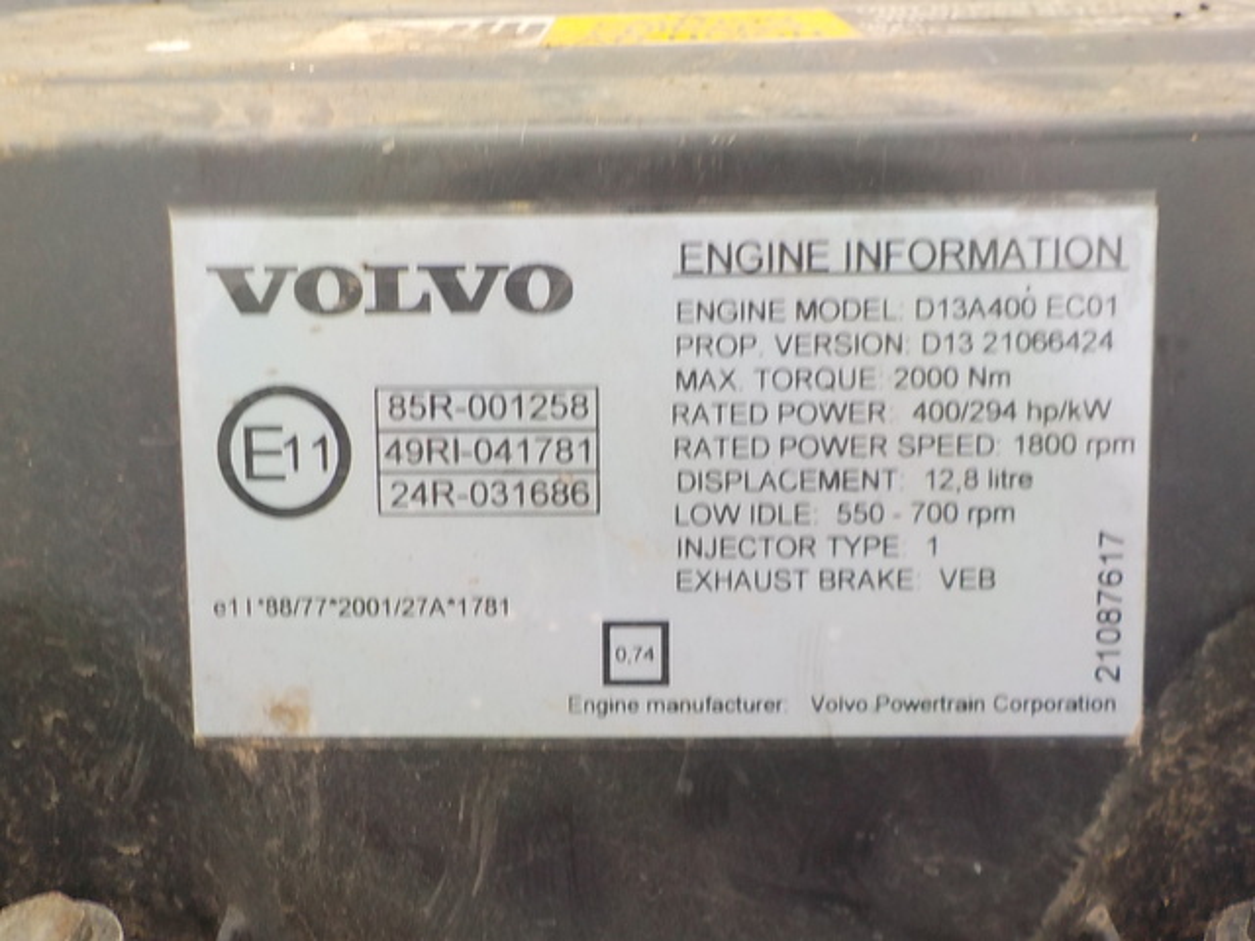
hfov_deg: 60.0
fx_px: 1088
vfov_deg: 46.8
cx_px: 628
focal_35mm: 30
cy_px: 470
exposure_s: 1/30
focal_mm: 4.1
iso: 180
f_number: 3.3
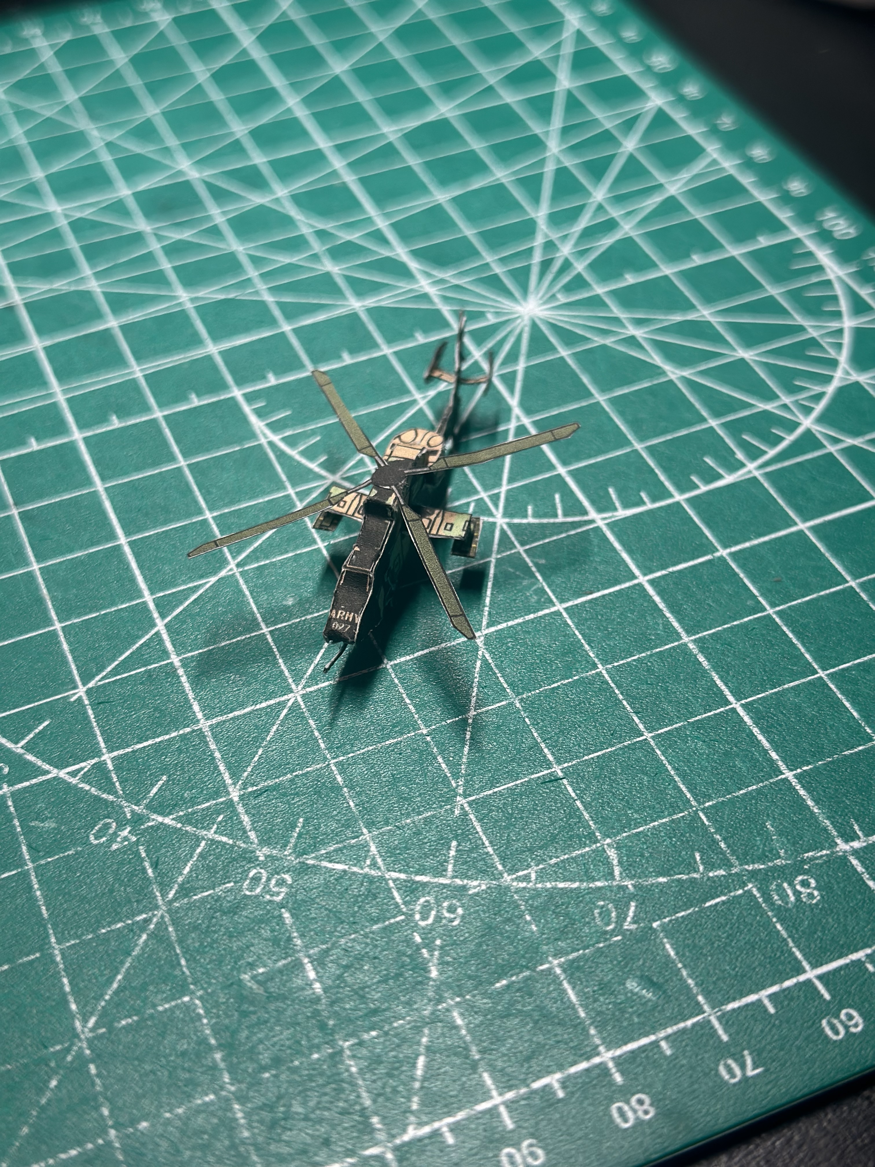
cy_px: 584
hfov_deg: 30.3
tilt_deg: -44.6
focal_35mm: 48
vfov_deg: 39.7
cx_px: 438
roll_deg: +2.2
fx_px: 1618
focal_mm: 6.86
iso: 80
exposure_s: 1/60
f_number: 1.78
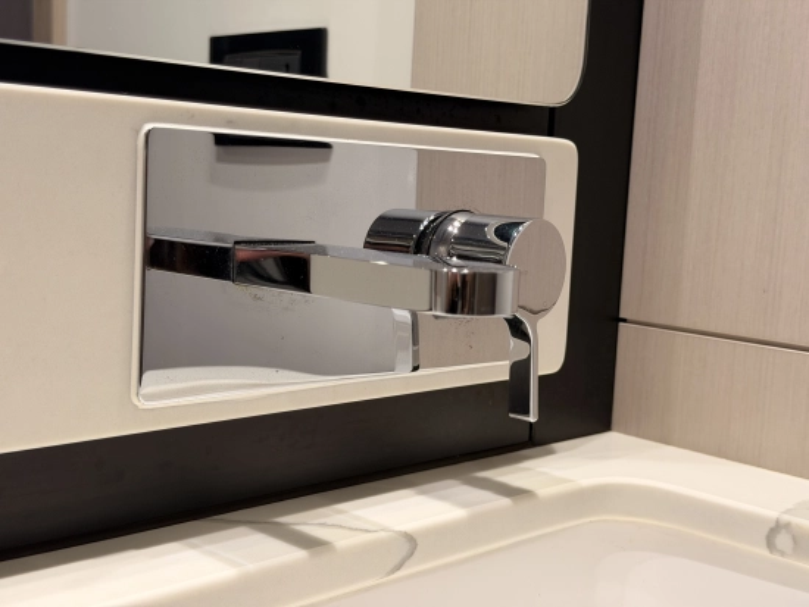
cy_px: 304
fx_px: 1122
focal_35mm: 48
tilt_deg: -6.7
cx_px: 404
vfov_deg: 30.3
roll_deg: -2.1
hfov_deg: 39.6
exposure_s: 1/67
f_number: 1.78
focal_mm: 6.76
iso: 80
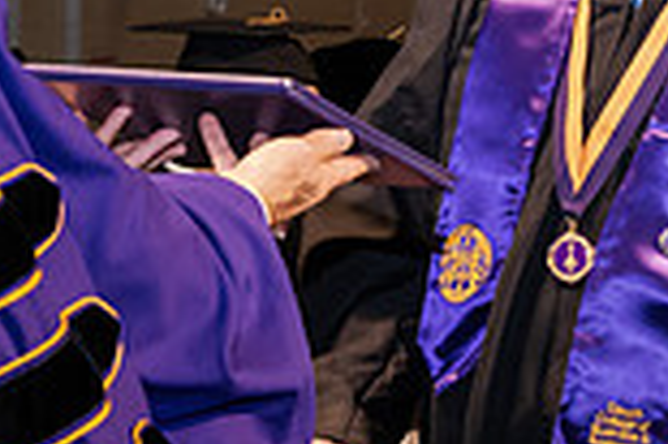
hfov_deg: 9.2
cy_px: 58
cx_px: 237
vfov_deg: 6.1
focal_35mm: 225
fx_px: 4171
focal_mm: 60
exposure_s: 1/200
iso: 1600
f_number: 6.3
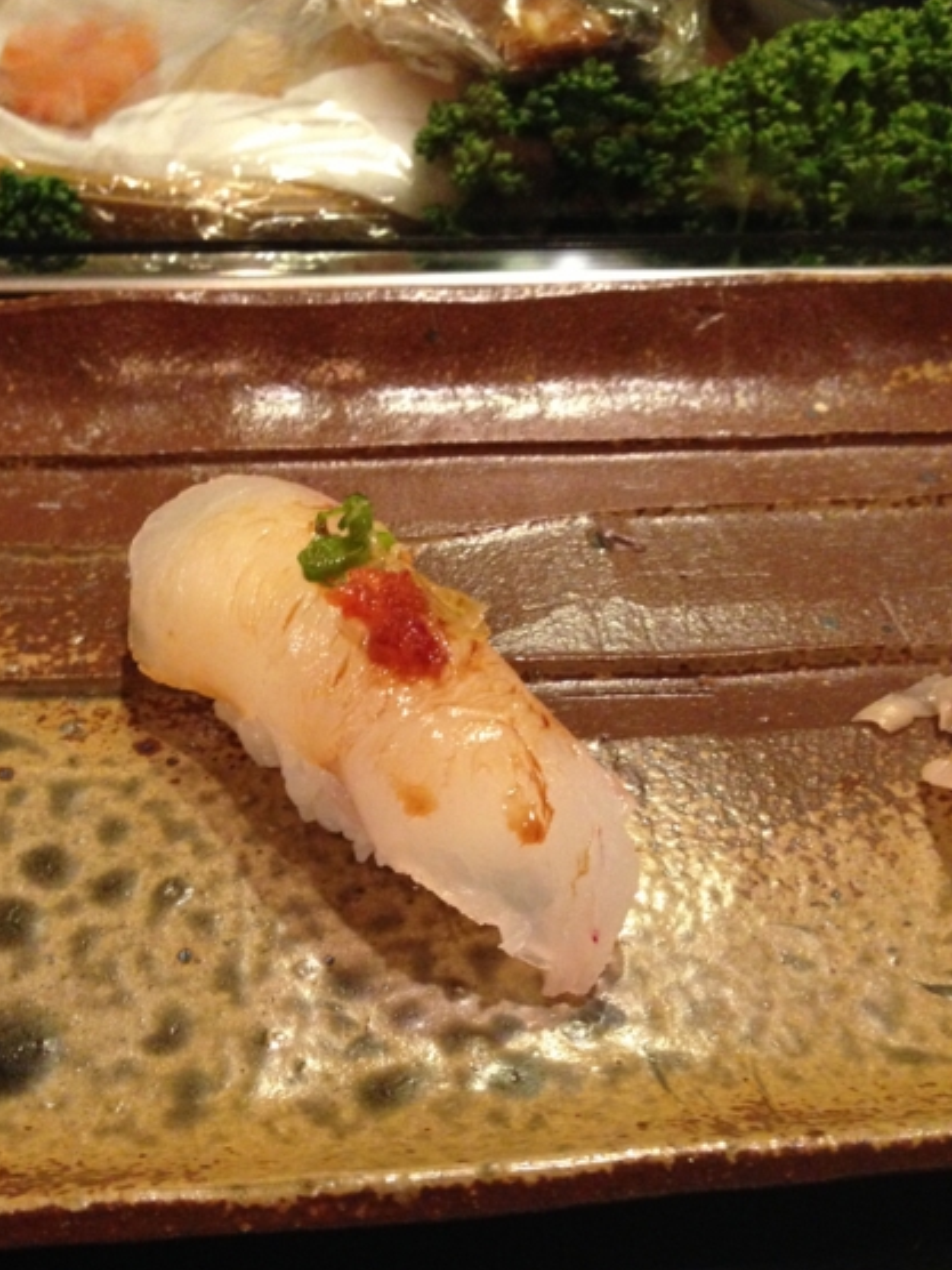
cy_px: 710
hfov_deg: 37.6
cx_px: 406
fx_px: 1393
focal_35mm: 38
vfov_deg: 48.9
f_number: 2.4
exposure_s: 1/20
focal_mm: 4.12
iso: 400
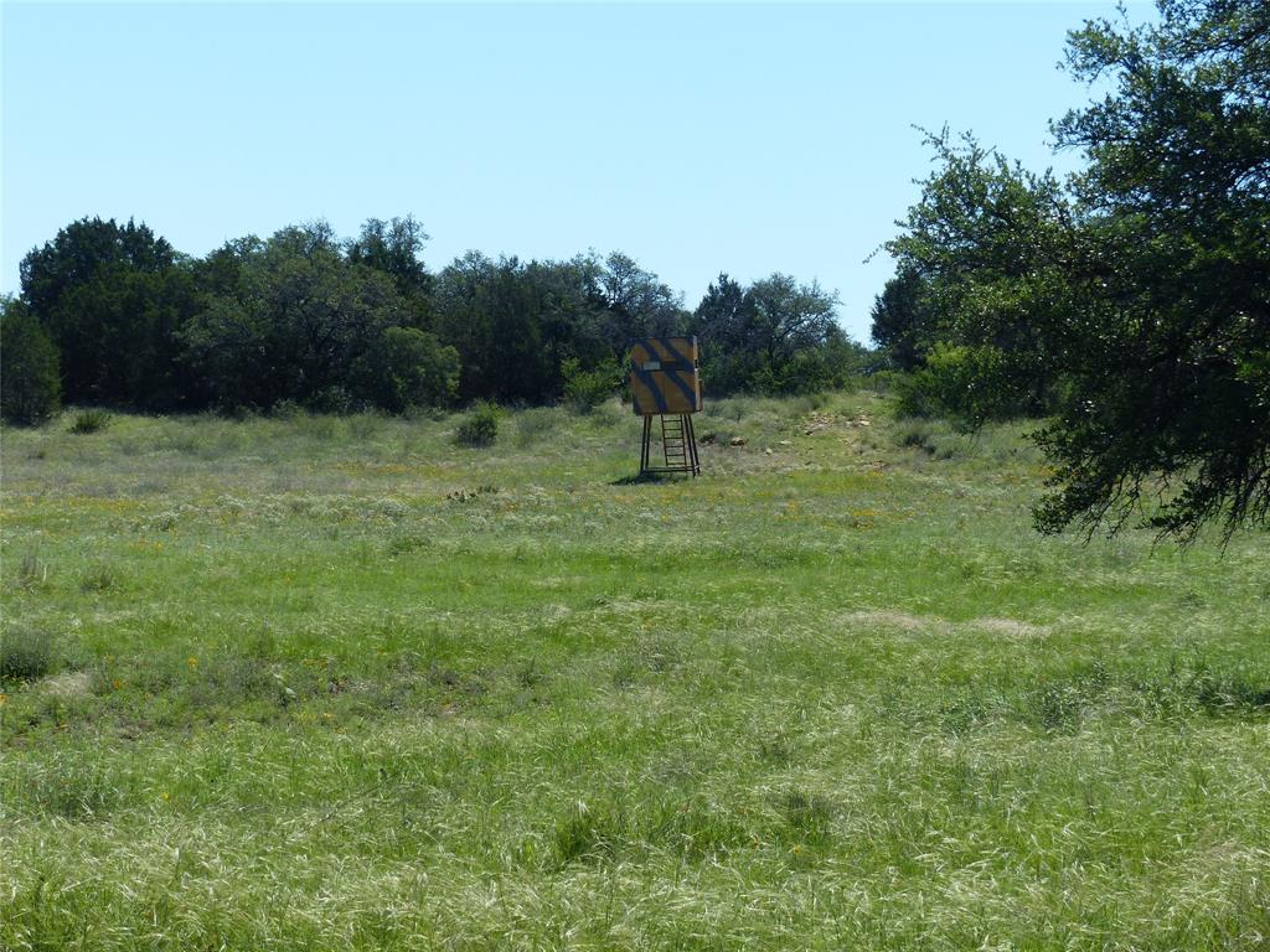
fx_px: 3339
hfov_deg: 21.5
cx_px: 635
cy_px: 476
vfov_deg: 16.2
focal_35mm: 91
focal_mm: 16.4
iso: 100
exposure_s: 1/800
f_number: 4
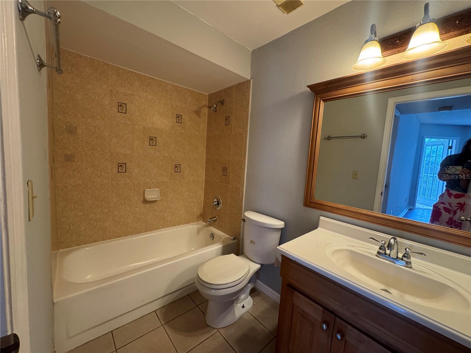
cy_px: 176
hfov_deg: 102.1
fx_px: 190
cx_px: 236
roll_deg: -4.0
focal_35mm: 14
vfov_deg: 85.7
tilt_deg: -5.4
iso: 250
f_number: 2.2
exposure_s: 1/60
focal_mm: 2.22
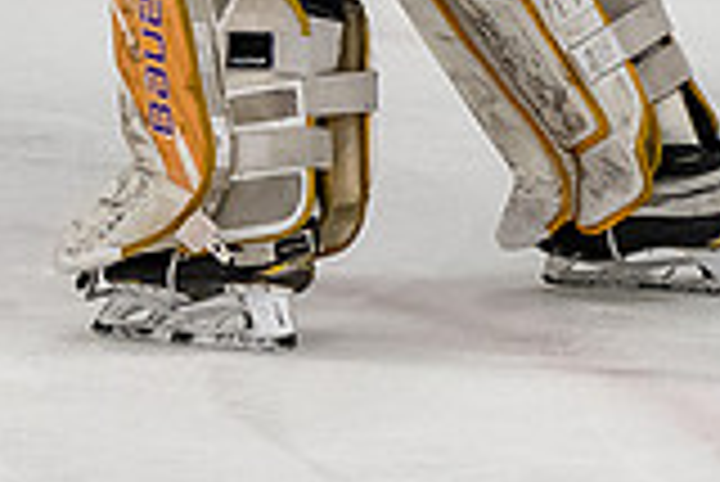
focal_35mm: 883
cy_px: -358
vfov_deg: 1.6
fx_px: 17676
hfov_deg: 2.3
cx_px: 281
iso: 1600
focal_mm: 116
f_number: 3.2
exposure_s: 1/800
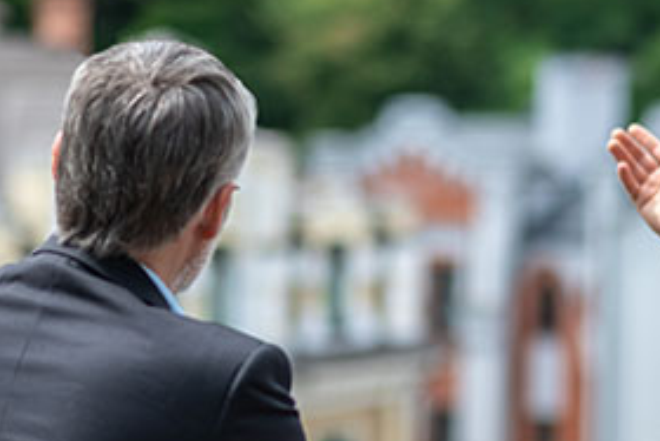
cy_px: 363
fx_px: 3338
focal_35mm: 182
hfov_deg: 11.3
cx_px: 363
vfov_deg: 7.5
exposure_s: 1/3200
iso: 200
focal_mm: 85
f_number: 2.2
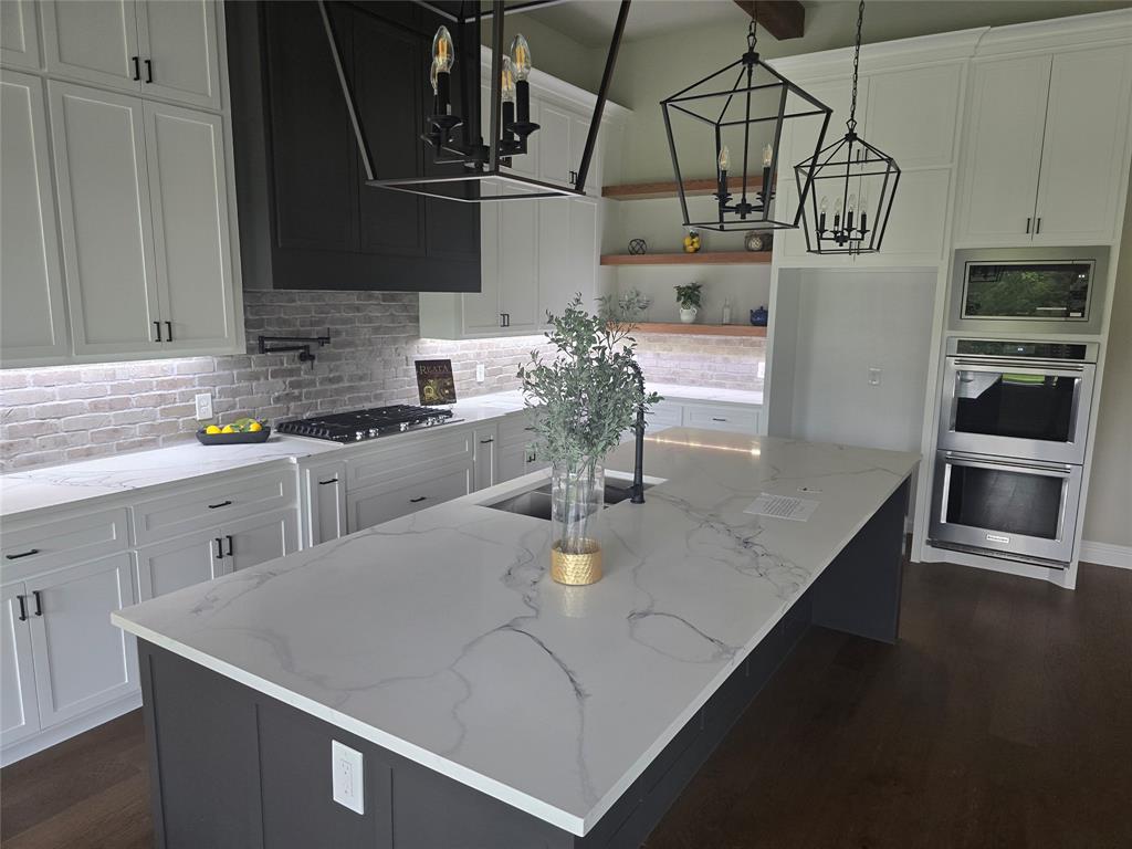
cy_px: 424
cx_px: 566
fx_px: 752
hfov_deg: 73.9
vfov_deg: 58.9
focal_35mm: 23
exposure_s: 1/120
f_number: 1.7
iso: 200
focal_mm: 6.3
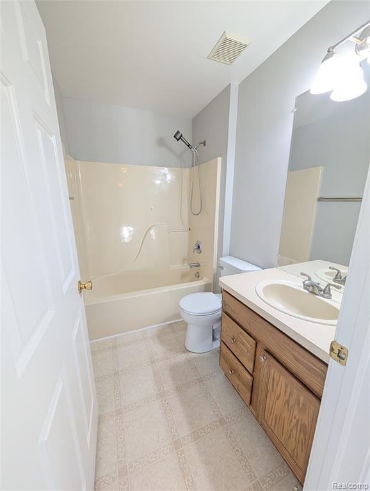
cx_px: 185
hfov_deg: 94.6
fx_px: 171
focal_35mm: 12
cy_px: 246
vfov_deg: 110.5
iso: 363
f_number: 1.7
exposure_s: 1/60.4
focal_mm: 2.02
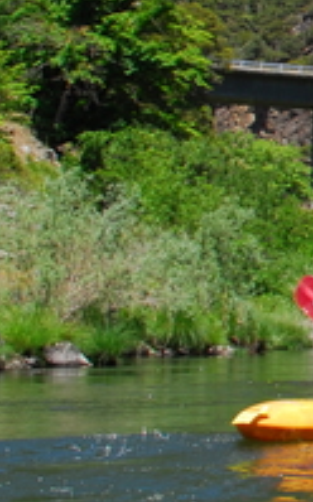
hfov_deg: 9.1
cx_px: 853
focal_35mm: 123
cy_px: 74
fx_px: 1682
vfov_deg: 16.8
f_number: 7.1
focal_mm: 20
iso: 100
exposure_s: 1/160
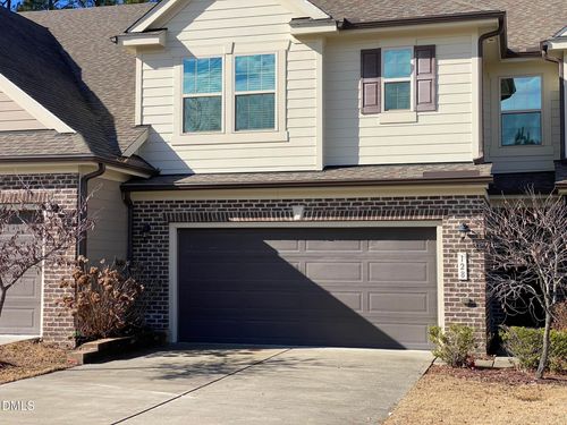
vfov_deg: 28.0
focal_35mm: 52
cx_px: 284
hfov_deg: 36.8
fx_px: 852
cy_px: 212
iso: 20
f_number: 2
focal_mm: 6
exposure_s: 1/1453
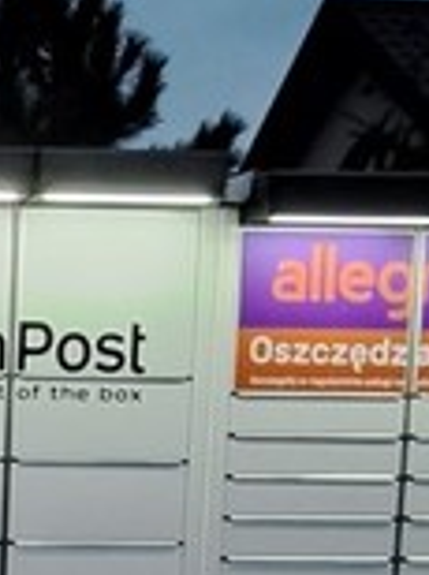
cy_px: 569
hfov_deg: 16.4
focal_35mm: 79
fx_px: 1309
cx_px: -280
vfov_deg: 23.7
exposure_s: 1/25
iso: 200
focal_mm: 1.74
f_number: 2.2
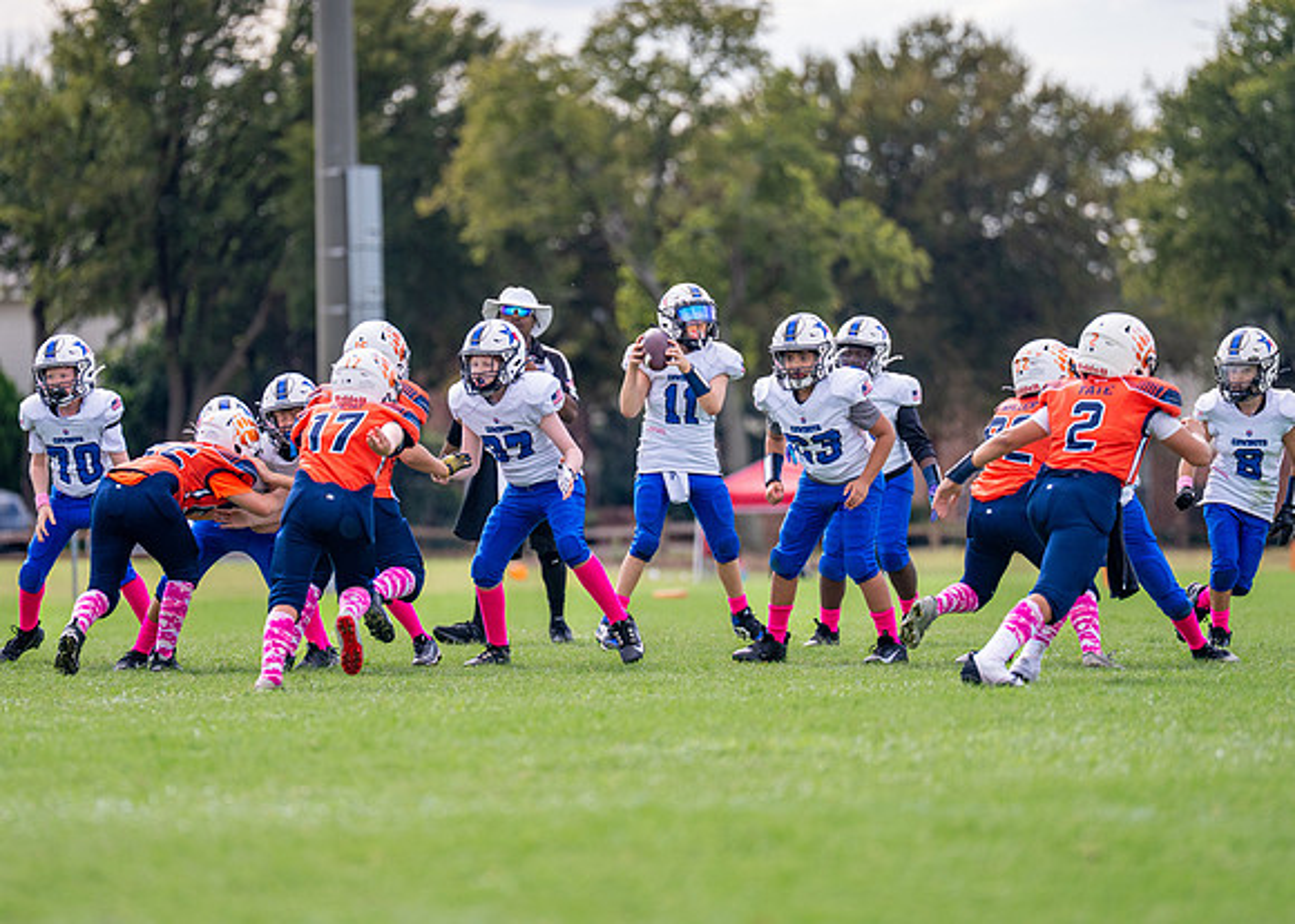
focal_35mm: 249
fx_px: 9154
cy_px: 450
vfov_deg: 5.8
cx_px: 588
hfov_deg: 8.1
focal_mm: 200
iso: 400
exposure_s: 1/3200
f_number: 2.8
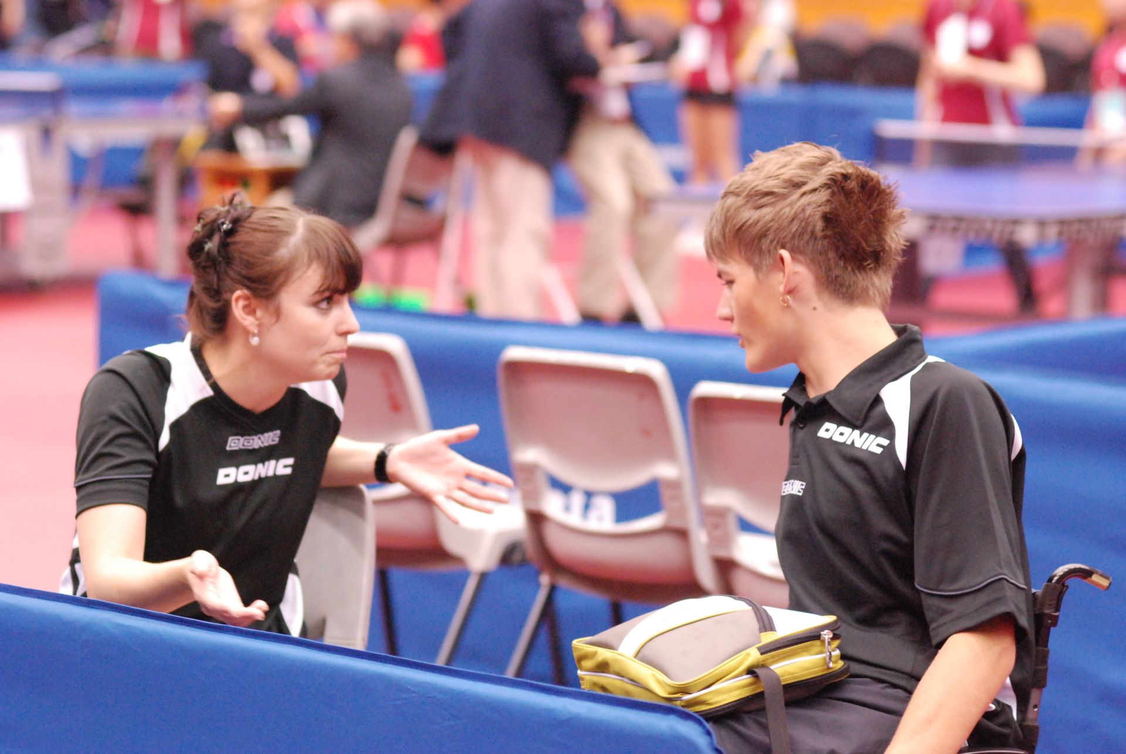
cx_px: 563
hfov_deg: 16.1
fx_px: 3992
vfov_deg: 10.8
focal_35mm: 128
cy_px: 377
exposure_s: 1/160
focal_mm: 85
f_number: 3.2
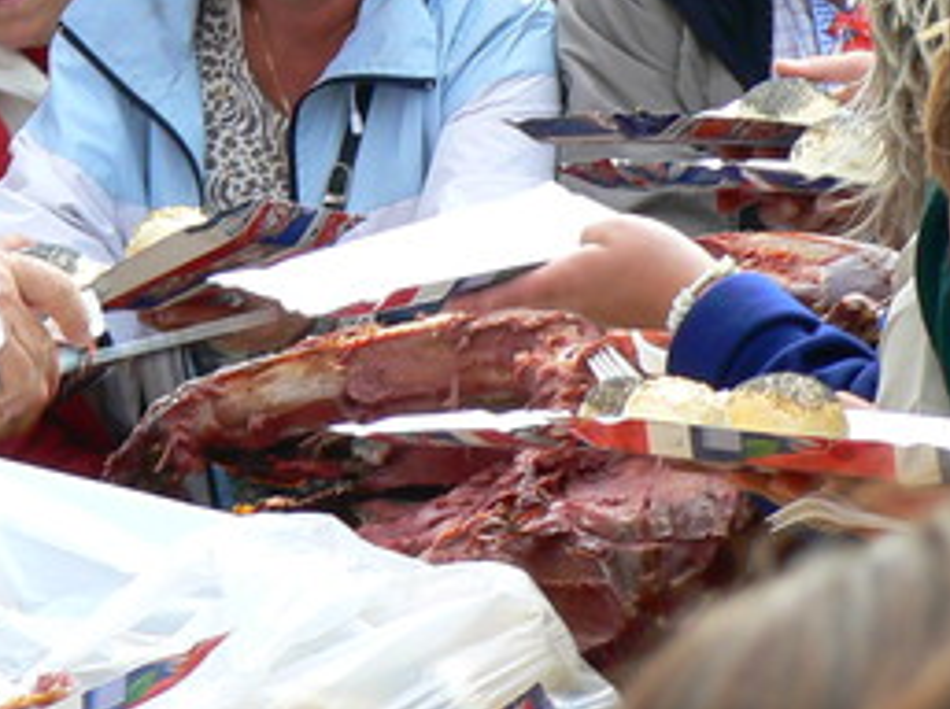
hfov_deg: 4.4
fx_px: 12442
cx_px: 495
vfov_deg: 3.3
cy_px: 41
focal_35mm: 454
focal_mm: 30.4
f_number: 5.6
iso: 80
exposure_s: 1/125
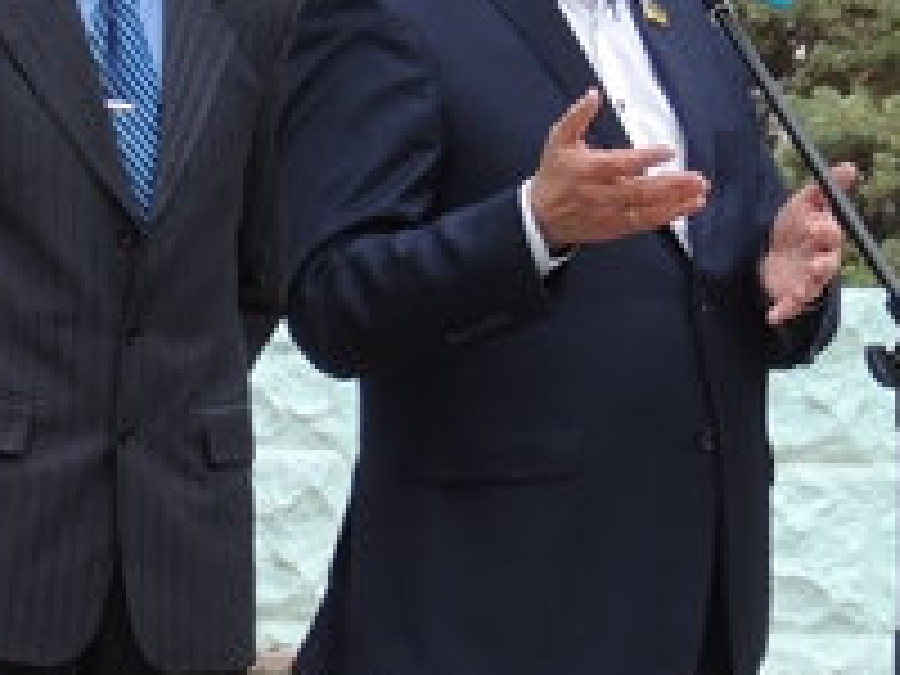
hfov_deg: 3.4
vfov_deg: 2.6
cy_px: 328
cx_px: -495
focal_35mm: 580
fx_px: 15080
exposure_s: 1/250
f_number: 4.4
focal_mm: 25.8
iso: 100
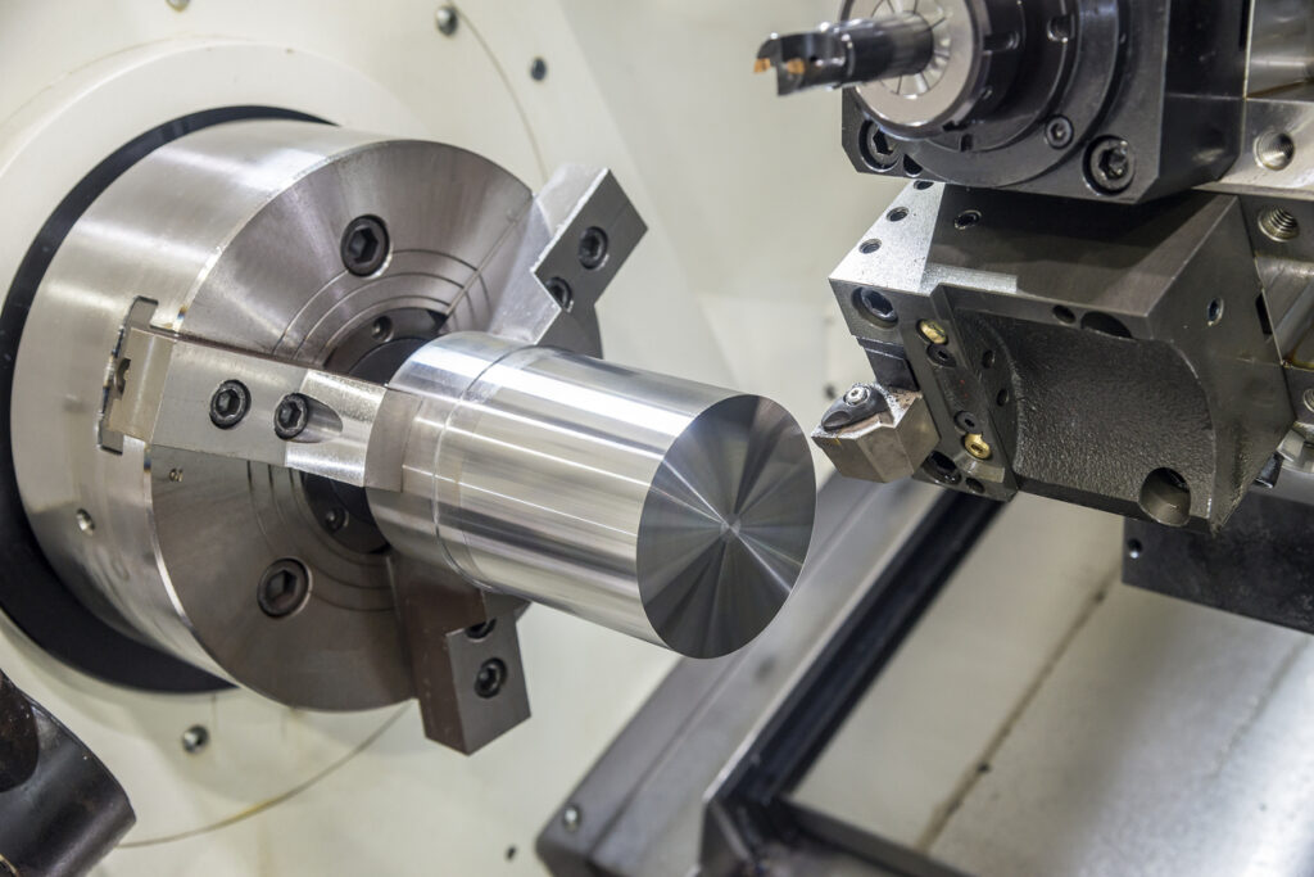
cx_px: 657
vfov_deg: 23.4
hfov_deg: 34.5
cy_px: 438
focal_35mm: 58
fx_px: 2117
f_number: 5.6
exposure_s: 1/80
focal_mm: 58
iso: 1250
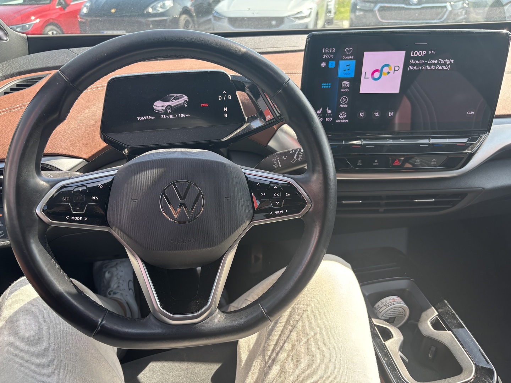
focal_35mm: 26
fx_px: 384
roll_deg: +2.6
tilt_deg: -29.3
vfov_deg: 53.1
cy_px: 192
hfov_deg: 67.3
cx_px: 256
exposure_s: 1/198
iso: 50
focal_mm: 5.96
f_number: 1.6
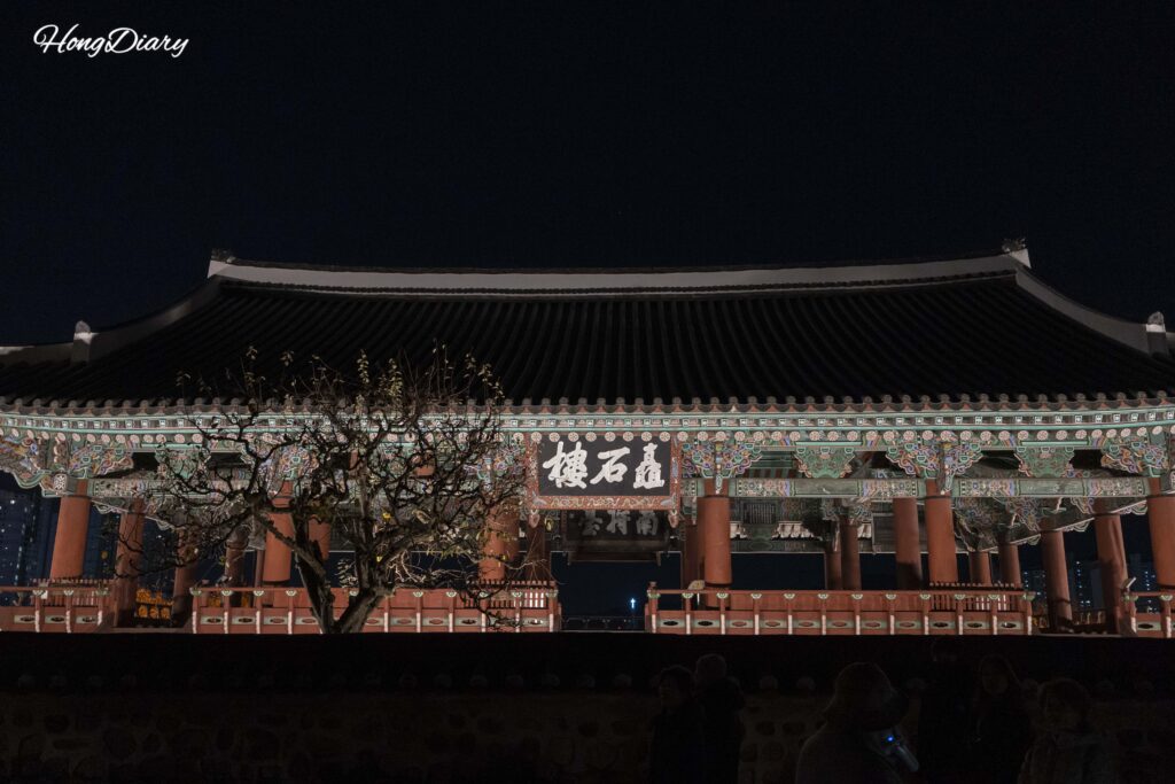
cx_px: 588
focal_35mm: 30
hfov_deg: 61.9
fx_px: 979
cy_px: 392
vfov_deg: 43.6
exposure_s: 1/60
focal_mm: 30
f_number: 4.5
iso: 6400
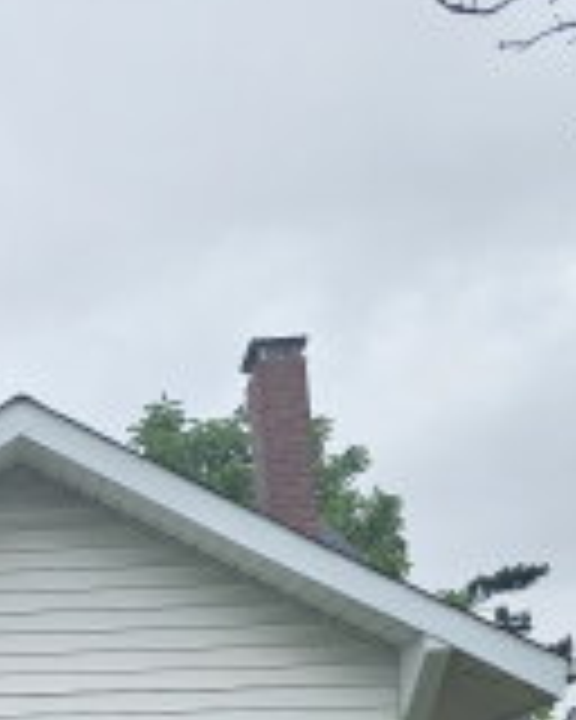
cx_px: -198
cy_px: 796
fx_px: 1534
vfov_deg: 24.6
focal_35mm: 72
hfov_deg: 19.4
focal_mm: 6.3
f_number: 1.7
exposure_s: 1/1297
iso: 16
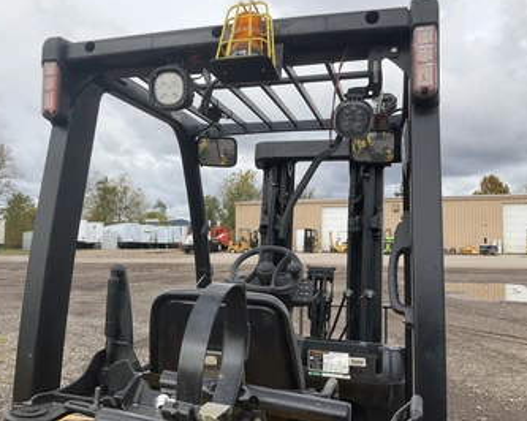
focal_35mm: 34
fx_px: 530
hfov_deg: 52.6
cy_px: 204
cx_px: 222
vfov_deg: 43.3
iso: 25
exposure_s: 1/816
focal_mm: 3
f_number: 1.8
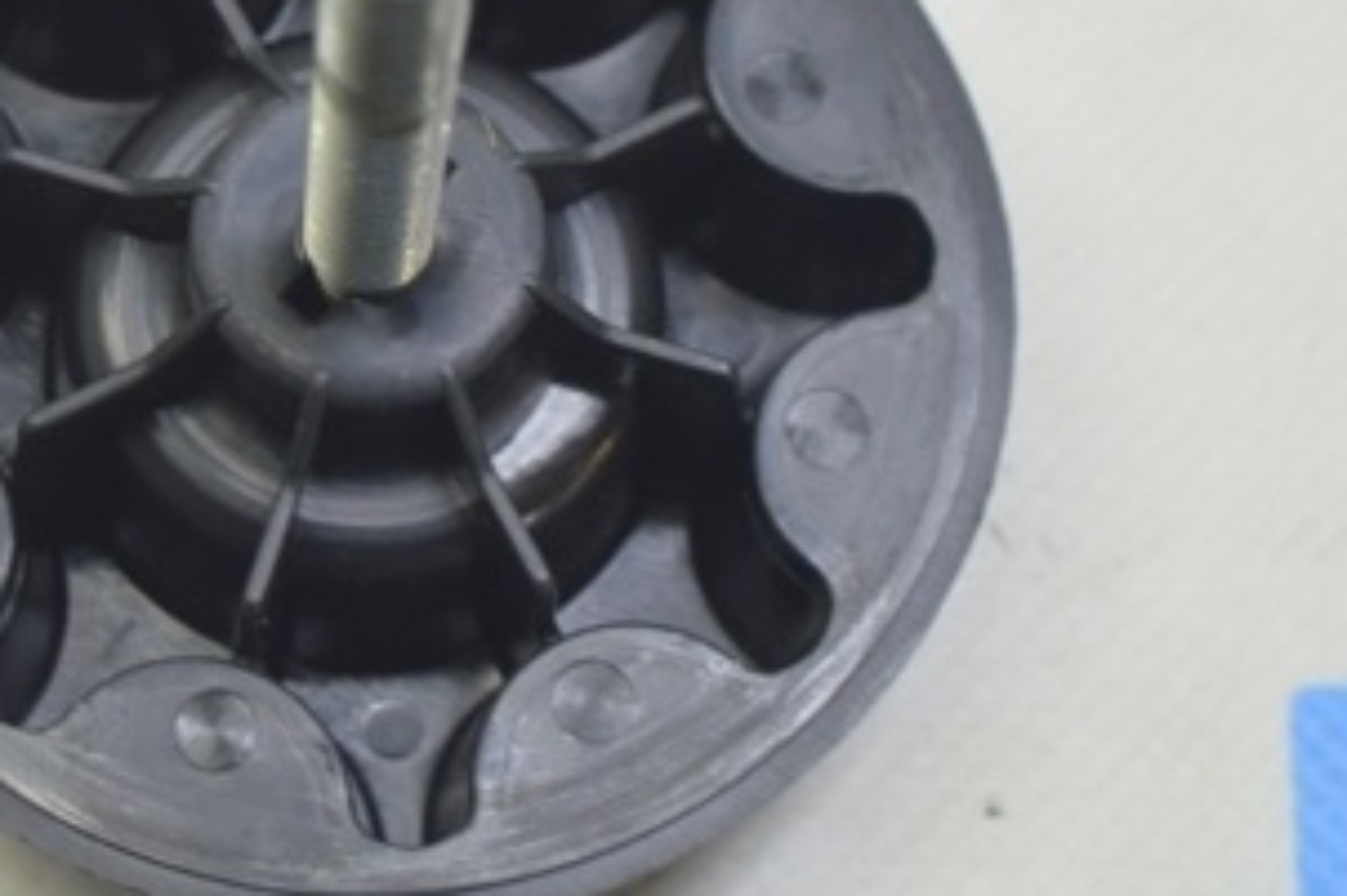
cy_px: 256
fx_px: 5350
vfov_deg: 9.6
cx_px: 277
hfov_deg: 14.3
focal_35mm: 143
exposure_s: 1/20
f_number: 5.6
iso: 400
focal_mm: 45
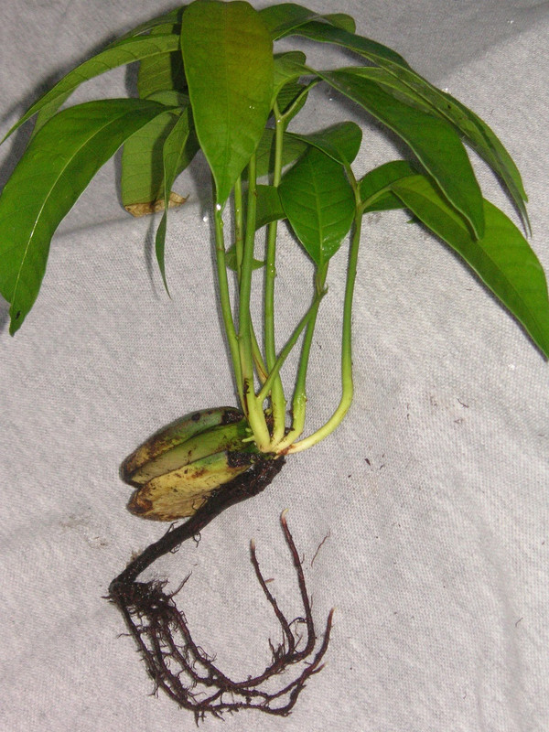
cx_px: 274
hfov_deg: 16.8
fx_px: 1861
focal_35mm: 88
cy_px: 366
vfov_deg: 22.3
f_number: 4.7
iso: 160
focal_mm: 14.6
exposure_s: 1/90
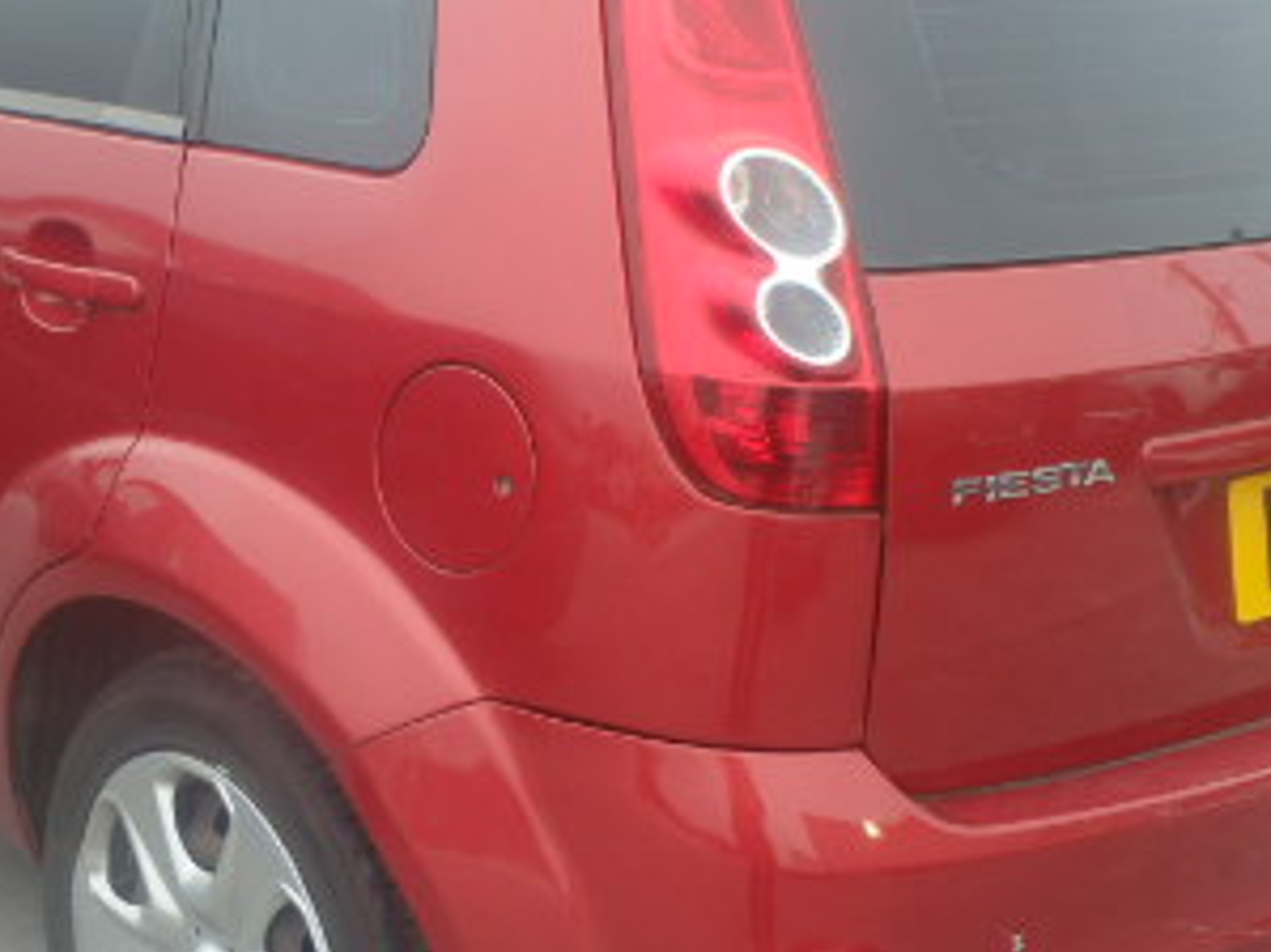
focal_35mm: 60
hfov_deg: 32.0
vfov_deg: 24.4
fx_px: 2202
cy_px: 408
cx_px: 438
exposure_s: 1/160
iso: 125
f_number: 3.9
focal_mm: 5
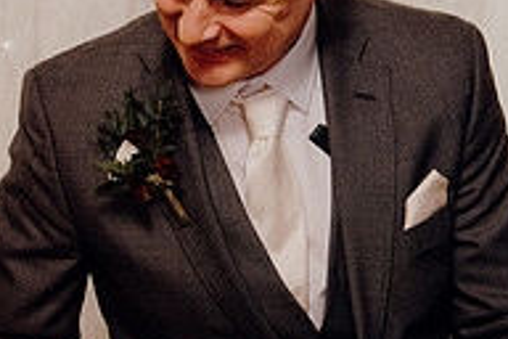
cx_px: -45
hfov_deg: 13.1
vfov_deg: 8.9
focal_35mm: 154
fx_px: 2173
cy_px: 232
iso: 3200
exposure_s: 1/160
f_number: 3.5
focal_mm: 51
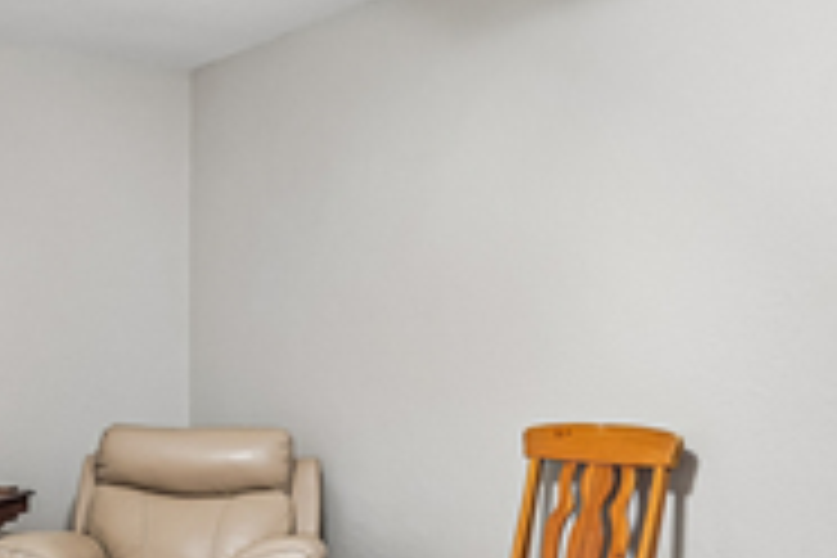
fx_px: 1279
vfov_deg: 24.5
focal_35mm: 55
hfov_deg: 35.6
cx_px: 238
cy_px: 371
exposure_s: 1/2.5
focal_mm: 16
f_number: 8
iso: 400
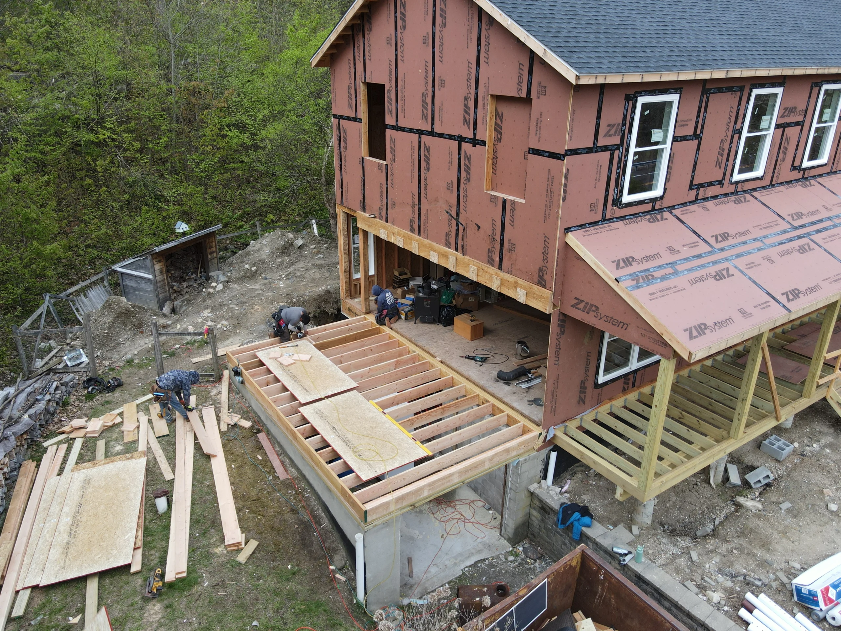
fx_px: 583
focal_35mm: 24
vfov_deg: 56.8
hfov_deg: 71.6
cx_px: 420
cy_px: 316
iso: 100
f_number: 2.8
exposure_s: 1/40
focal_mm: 4.5
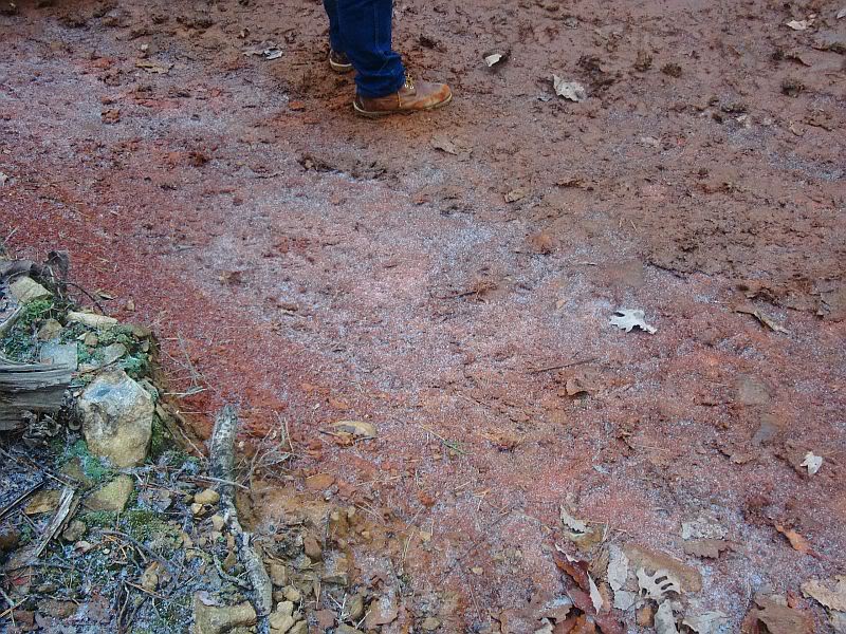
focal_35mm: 38
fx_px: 929
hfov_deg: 49.0
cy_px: 317
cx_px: 423
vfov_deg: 37.7
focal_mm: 6.7
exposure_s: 1/60
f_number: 3.9
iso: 125
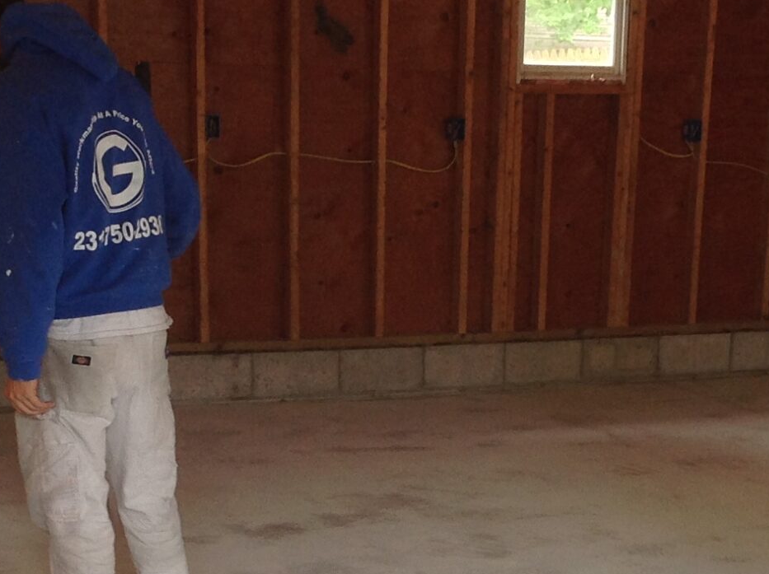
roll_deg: -2.4
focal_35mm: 96
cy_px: 590
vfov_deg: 15.1
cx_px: 528
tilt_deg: -15.3
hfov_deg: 20.4
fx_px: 2130
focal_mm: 4.28
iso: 64
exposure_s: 1/30
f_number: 2.4
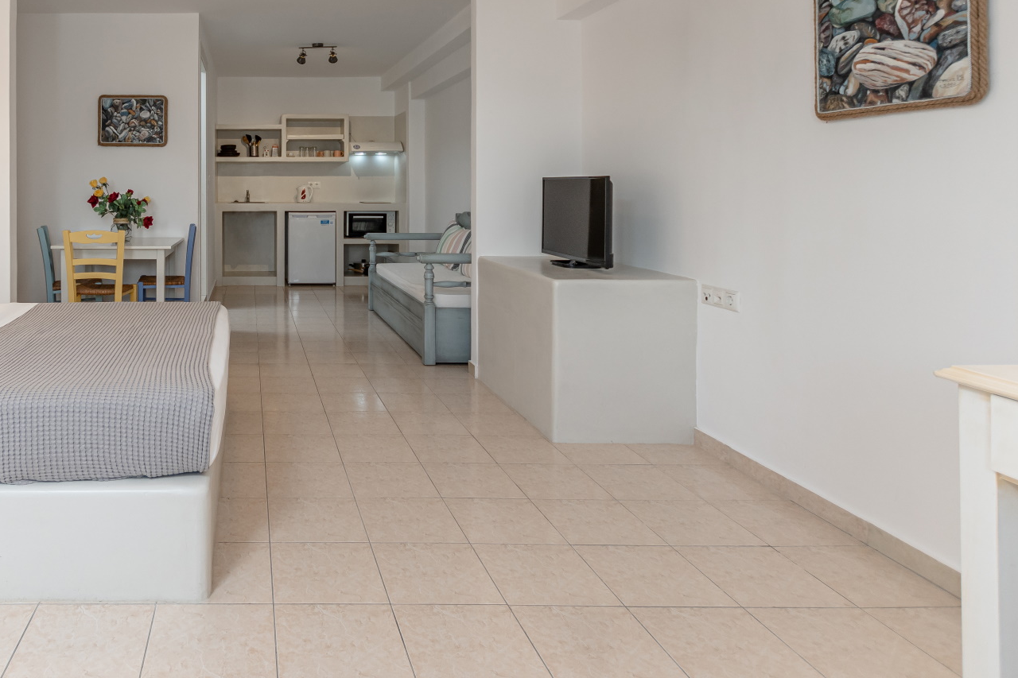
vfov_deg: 49.8
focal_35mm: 25
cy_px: 176
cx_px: 256
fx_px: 700
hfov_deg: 67.5
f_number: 3.5
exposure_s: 1/125
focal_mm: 11
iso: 200
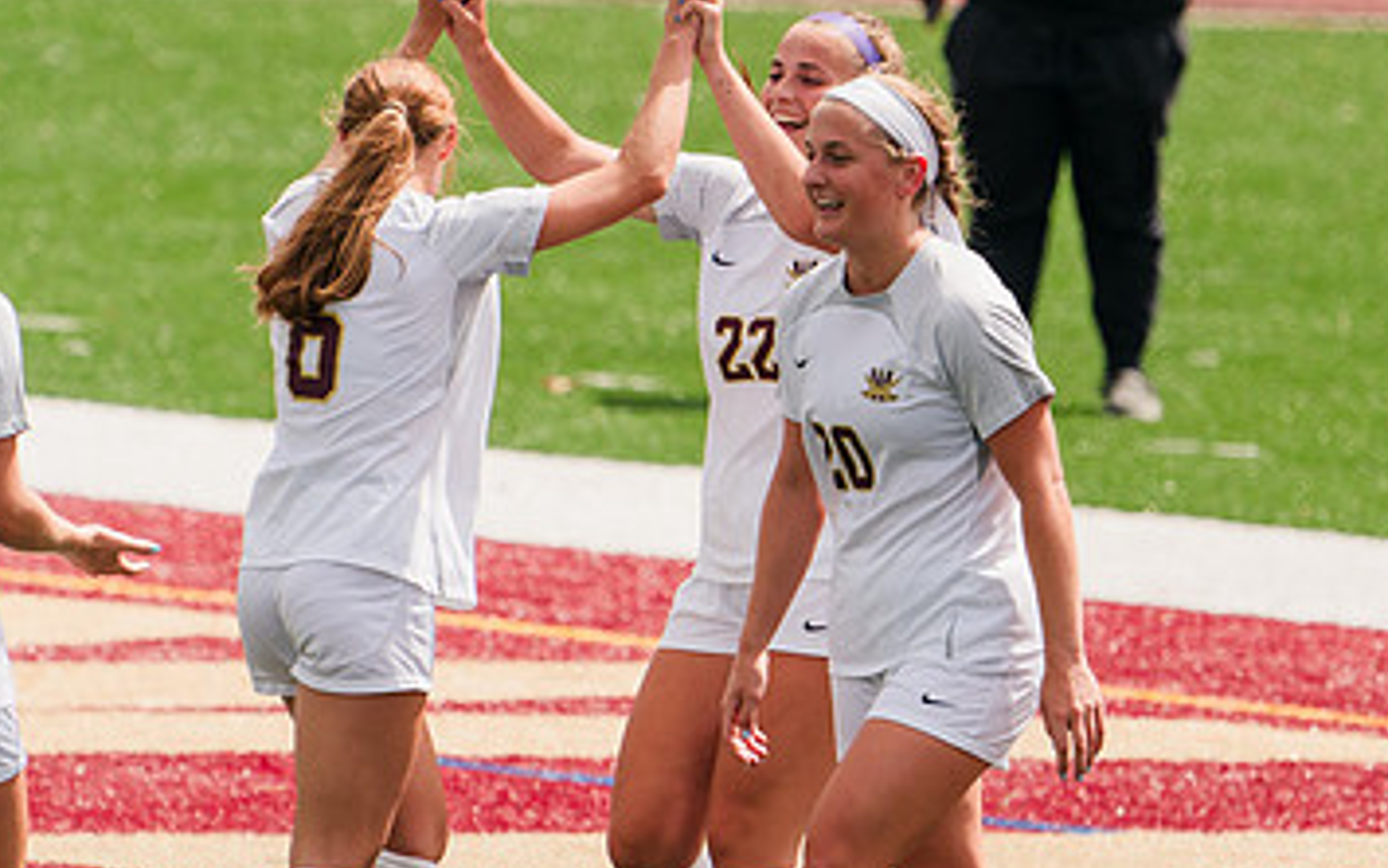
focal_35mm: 1218
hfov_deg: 1.7
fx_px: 46081
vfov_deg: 1.1
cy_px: 416
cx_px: 794
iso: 320
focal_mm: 600
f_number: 6.3
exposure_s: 1/1600
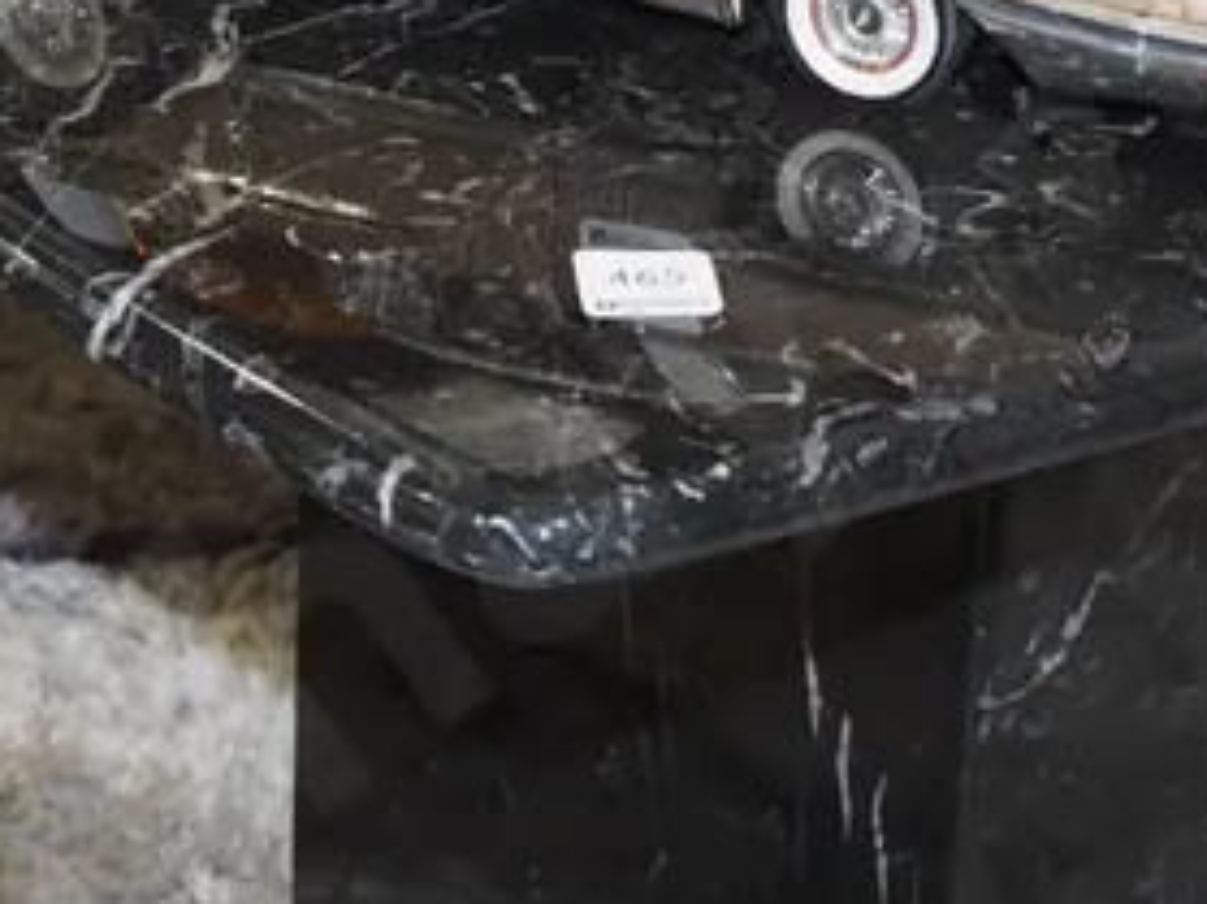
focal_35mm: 176
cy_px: 121
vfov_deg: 8.4
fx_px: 6134
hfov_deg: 11.2
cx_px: 1060
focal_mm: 24
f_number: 5.6
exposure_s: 1/60
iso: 1000
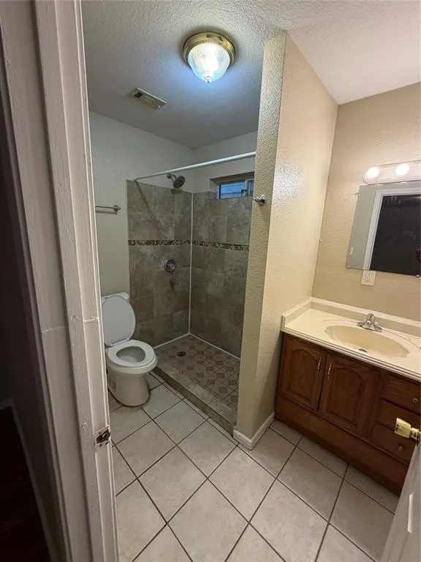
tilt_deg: -14.6
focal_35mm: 14
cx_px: 210
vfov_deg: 102.1
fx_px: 227
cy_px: 281
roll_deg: -1.8
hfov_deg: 85.7
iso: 200
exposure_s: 1/120
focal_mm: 2.22
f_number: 2.2
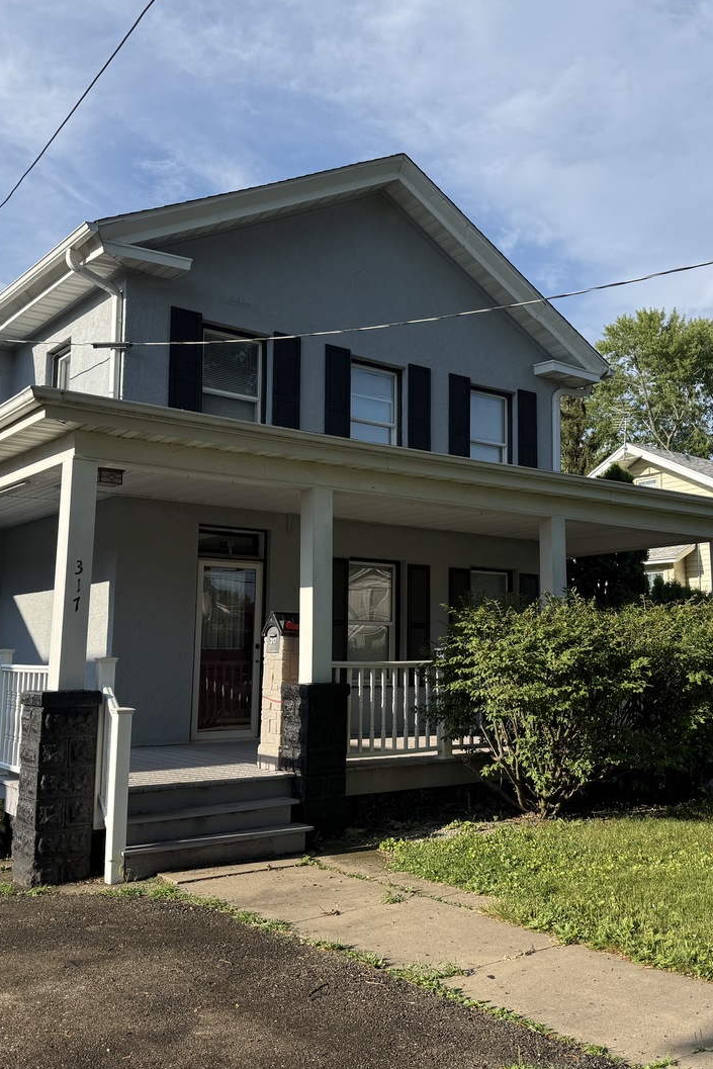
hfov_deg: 38.7
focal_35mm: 34
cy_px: 527
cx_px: 439
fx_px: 1010
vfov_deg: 55.8
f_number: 1.78
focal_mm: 6.76
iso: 80
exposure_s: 1/3425
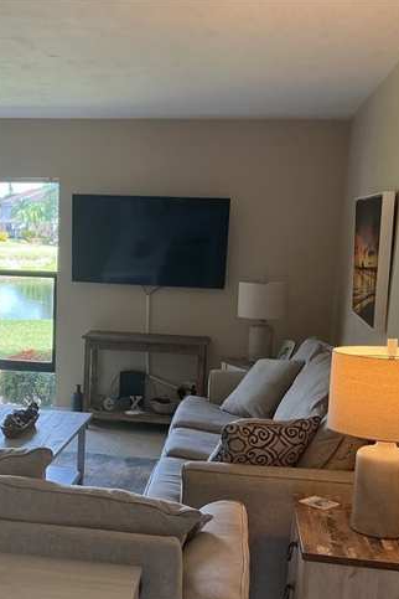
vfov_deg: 39.4
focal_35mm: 50
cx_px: 71
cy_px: 370
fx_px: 831
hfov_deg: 26.4
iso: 50
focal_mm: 3
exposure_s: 1/60
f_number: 1.8
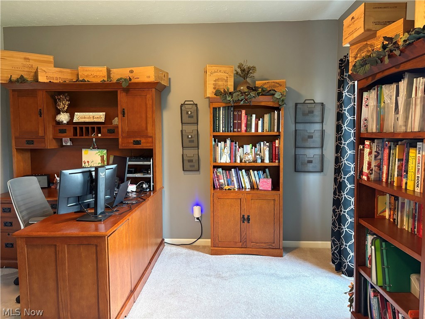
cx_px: 212
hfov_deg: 67.3
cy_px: 160
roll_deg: +0.3
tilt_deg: -3.5
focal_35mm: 26
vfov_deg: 53.1
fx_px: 319
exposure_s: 1/60
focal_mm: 5.96
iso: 400
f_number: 1.6
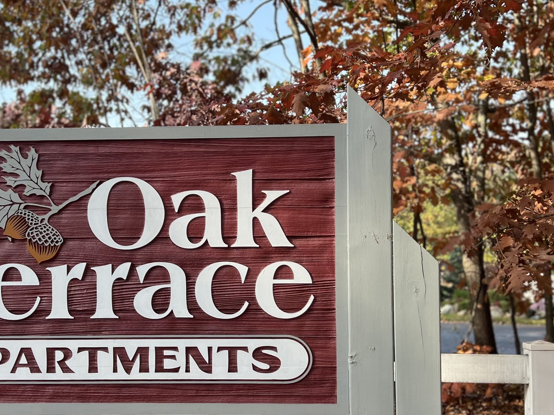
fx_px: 784
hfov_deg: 38.9
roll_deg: -0.3
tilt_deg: +0.3
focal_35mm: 49
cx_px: 275
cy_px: 266
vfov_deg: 29.5
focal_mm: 5.7
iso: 50
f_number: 1.5
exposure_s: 1/797
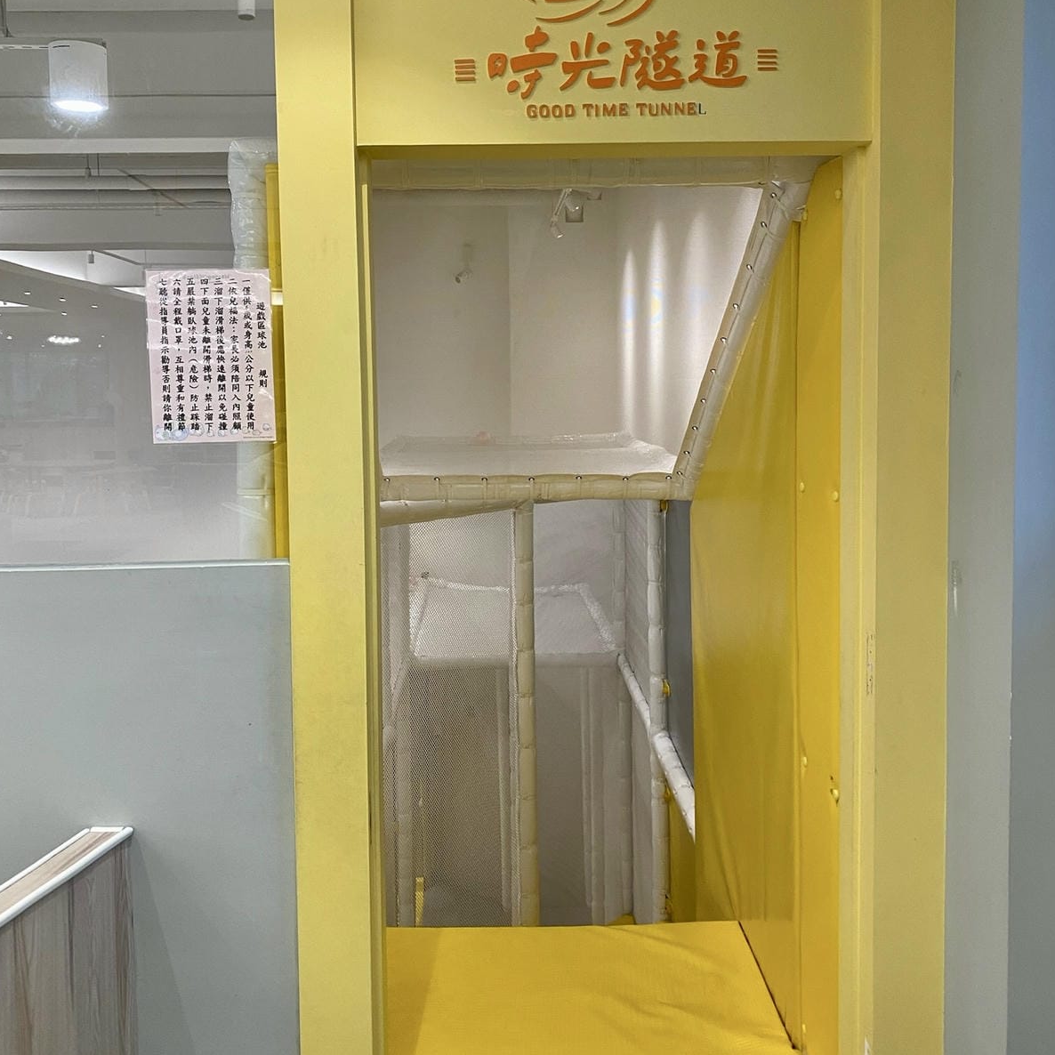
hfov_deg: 52.5
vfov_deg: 52.3
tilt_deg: -3.3
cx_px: 530
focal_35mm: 31
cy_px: 451
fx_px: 1069
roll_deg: +1.1
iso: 100
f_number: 1.8
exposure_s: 1/60
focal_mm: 4.25
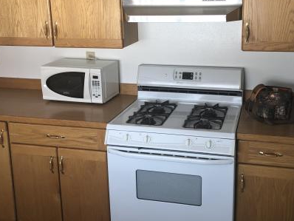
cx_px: 180
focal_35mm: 45
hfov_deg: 41.8
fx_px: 382
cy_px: 85
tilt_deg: -13.5
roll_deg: +1.6
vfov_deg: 32.1
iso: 25
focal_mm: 4
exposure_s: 1/40
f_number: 1.8
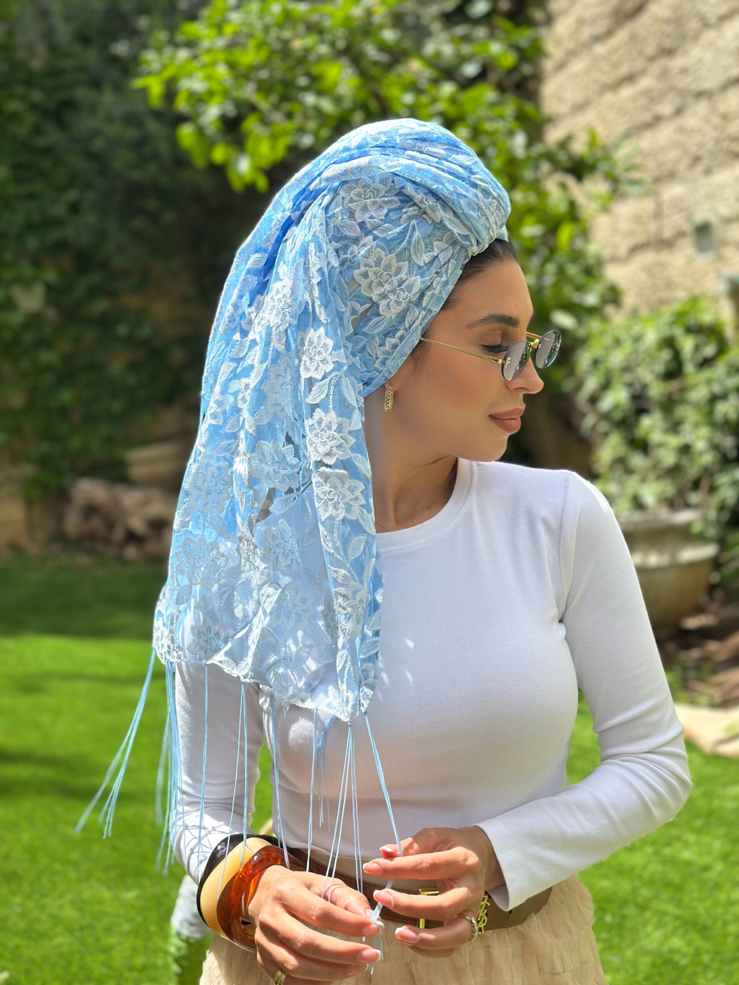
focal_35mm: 48
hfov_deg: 30.3
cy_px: 492
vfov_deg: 39.7
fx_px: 1366
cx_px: 370
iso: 100
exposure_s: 1/2890
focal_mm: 6.86
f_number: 1.78
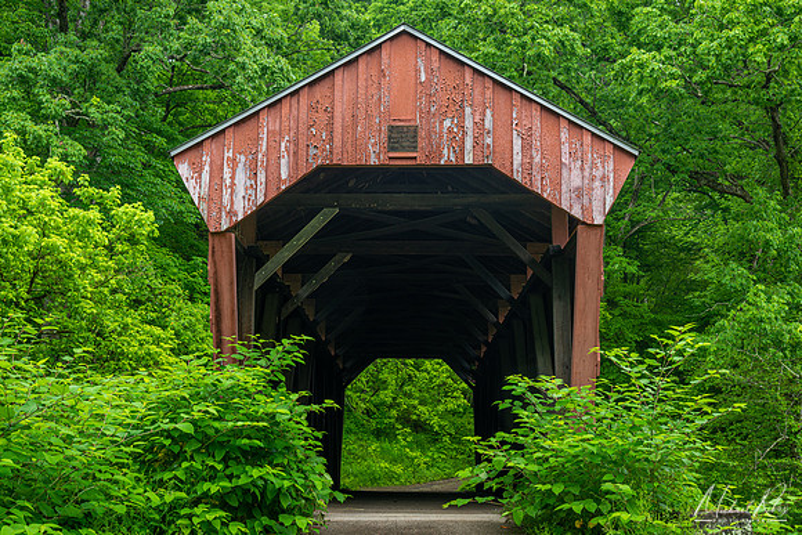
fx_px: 1082
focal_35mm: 49
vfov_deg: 27.8
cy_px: 268
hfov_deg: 40.7
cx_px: 401
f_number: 13
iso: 100
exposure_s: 1/2.5
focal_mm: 48
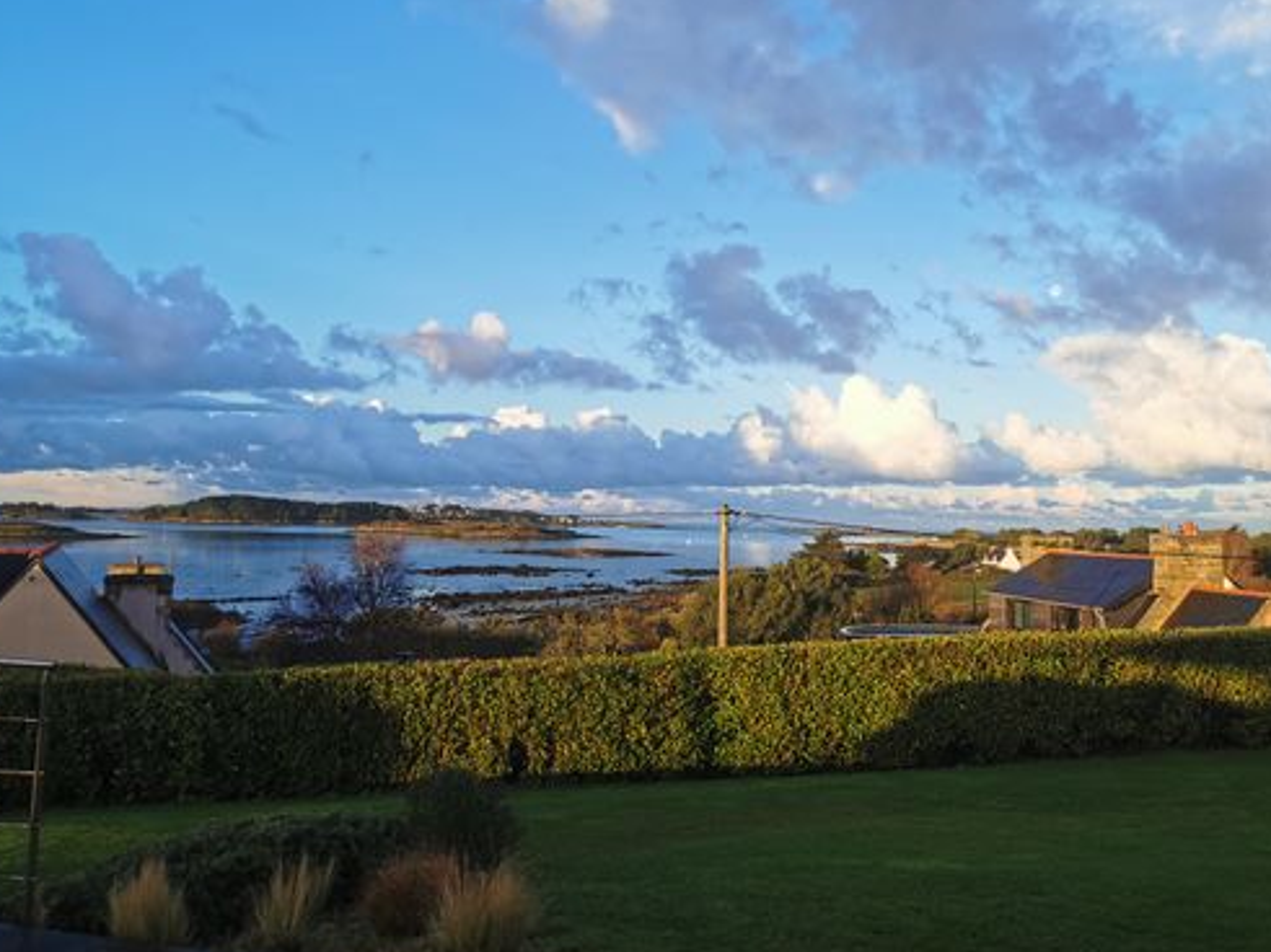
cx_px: 655
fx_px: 1211
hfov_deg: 55.4
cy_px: 401
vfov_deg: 42.8
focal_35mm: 33
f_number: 1.8
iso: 50
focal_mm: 5.58
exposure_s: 1/966
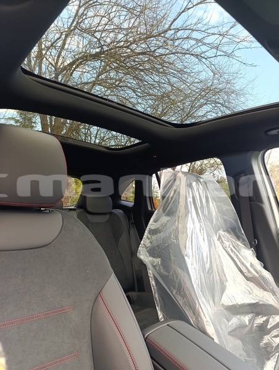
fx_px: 246
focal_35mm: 23
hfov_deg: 59.0
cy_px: 185
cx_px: 140
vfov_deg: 73.8
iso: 400
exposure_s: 1/100
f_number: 1.6
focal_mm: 6.14
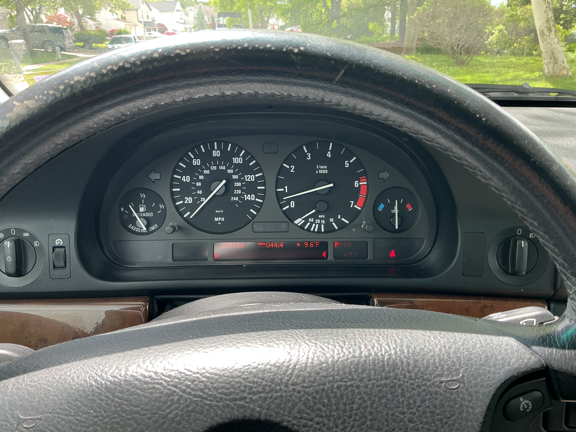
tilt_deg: -19.8
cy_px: 216
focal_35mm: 29
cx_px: 288
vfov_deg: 48.2
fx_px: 483
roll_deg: +1.9
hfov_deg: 61.7
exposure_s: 1/120
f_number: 1.8
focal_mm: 3
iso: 32
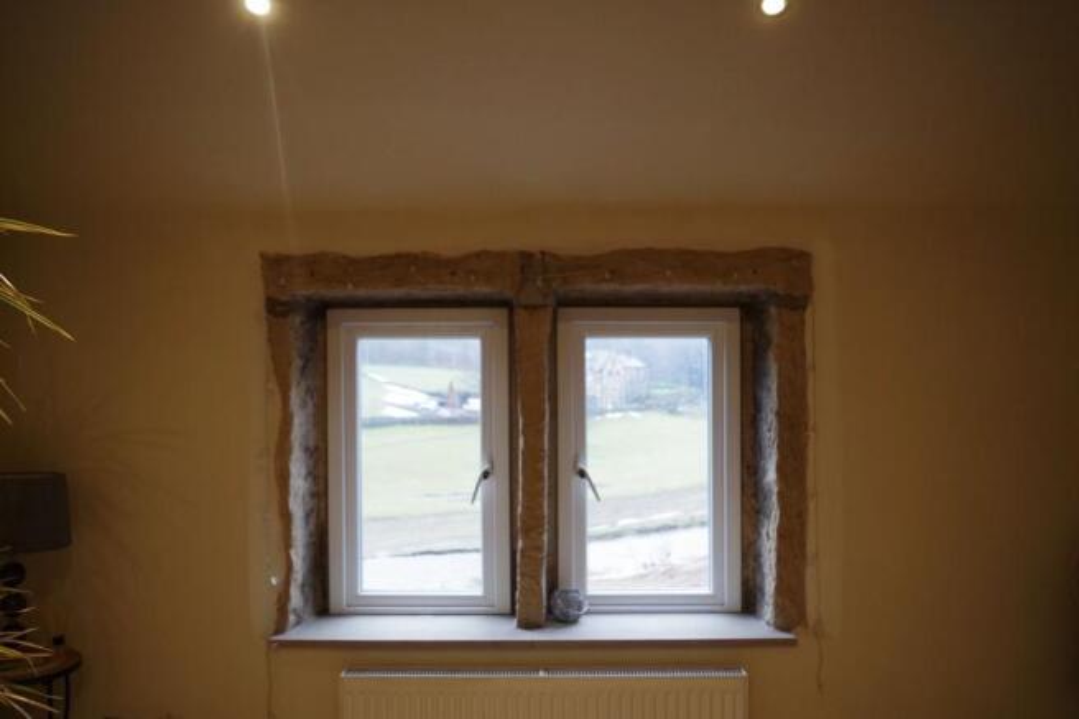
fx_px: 899
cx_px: 540
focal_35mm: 30
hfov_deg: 61.9
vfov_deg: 43.6
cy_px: 360
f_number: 4
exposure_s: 1/50
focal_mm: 20
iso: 400
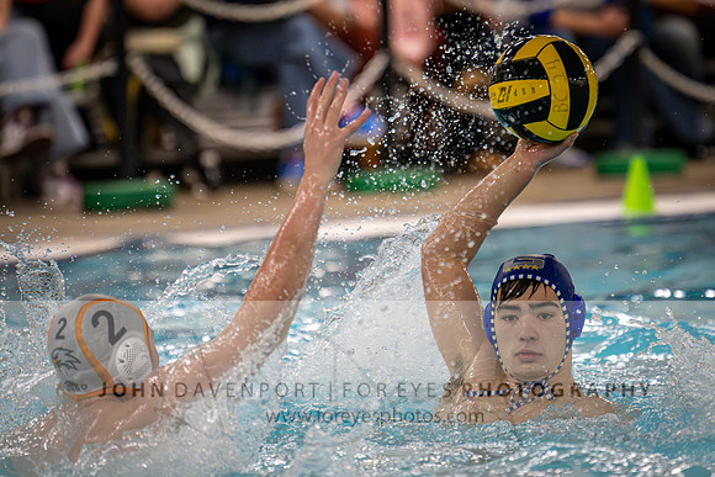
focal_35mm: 372
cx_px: 358
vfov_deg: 3.7
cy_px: 196
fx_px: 7387
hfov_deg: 5.5
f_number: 4
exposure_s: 1/1000
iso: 11400
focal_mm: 280
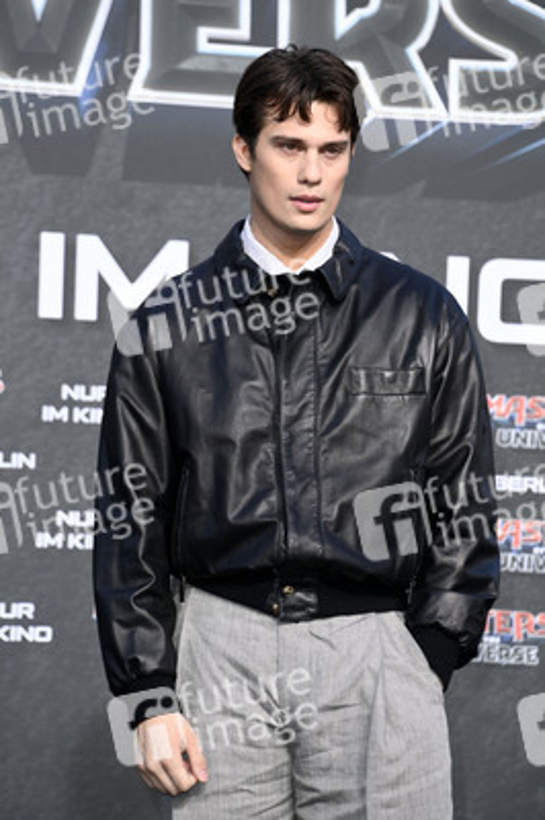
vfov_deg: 10.8
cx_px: 272
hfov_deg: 7.2
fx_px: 4322
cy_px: 410
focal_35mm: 190
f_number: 6.3
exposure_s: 1/250
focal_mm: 190
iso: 250
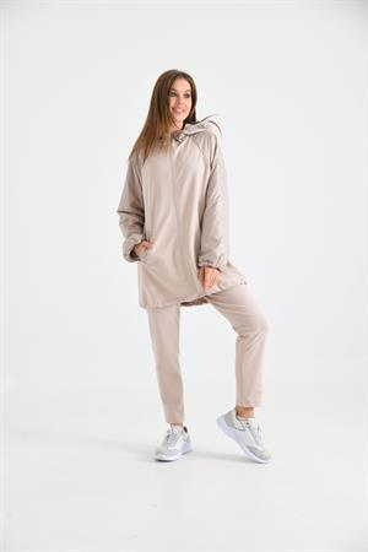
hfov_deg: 24.6
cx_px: 184
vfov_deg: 36.2
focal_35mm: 55
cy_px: 276
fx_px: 843
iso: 100
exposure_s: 1/125
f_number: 5.6
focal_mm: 55
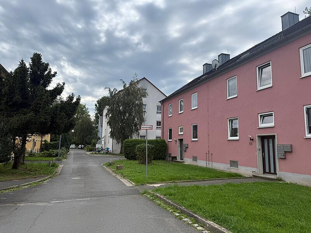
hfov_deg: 71.6
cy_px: 116
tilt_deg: +8.0
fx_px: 216
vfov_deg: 56.8
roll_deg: -1.2
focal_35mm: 24
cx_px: 156
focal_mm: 6.76
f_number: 1.78
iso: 80
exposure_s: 1/4405
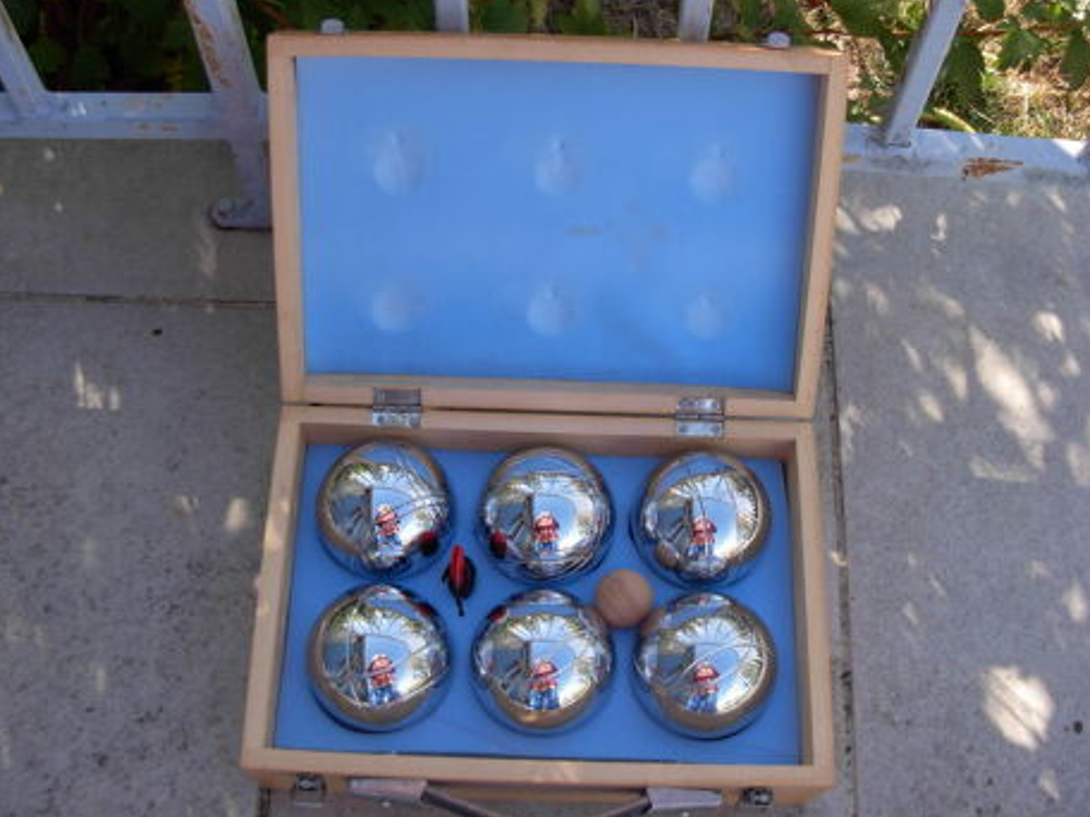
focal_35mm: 40
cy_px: 397
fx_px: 1260
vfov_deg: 36.0
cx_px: 526
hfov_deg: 46.8
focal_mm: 6.3
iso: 79
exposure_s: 1/197
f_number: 2.9
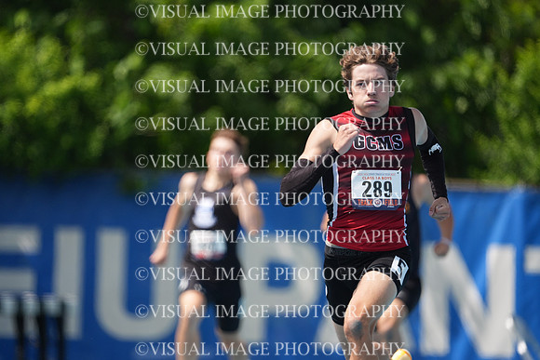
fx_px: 8822
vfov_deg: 2.3
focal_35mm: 588
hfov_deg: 3.5
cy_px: 180
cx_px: 270
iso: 500
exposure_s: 1/1250
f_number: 6.3
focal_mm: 588
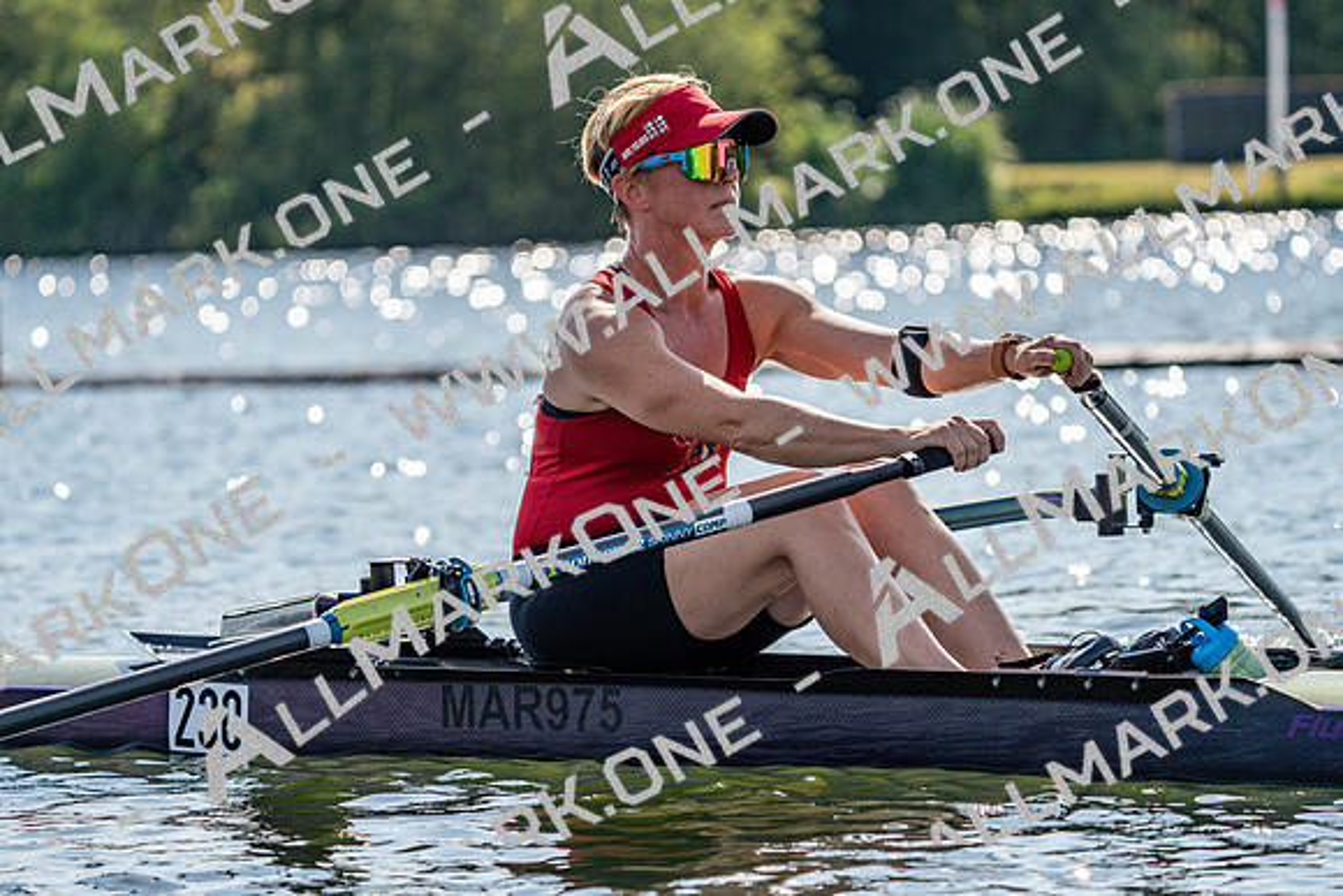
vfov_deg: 6.9
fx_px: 7463
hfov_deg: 10.3
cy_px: 448
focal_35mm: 200
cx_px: 672
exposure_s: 1/1600
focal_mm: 200
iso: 100
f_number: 5.6
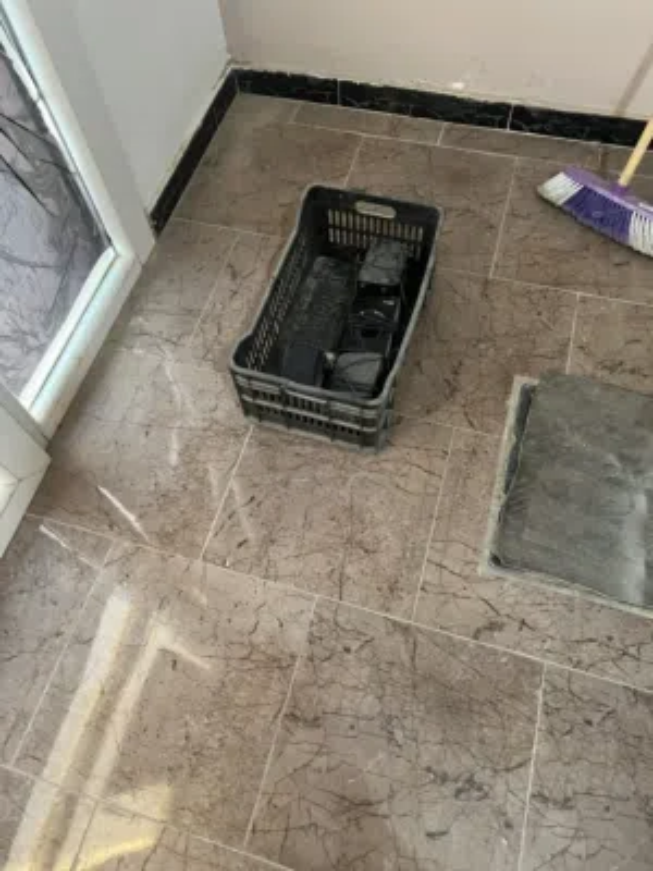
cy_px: 436
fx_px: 654
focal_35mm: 26
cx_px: 326
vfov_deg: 67.3
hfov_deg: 53.1
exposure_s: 1/60
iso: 320
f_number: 1.5
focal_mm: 5.7
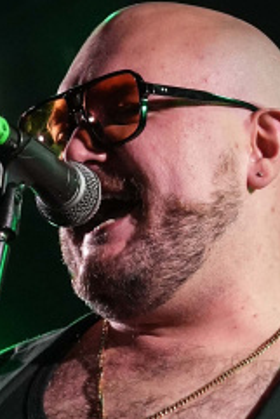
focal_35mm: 255
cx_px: 90
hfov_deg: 5.4
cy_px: 774
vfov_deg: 7.8
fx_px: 2970
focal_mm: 51.2
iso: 3200
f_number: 2.8
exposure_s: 1/200
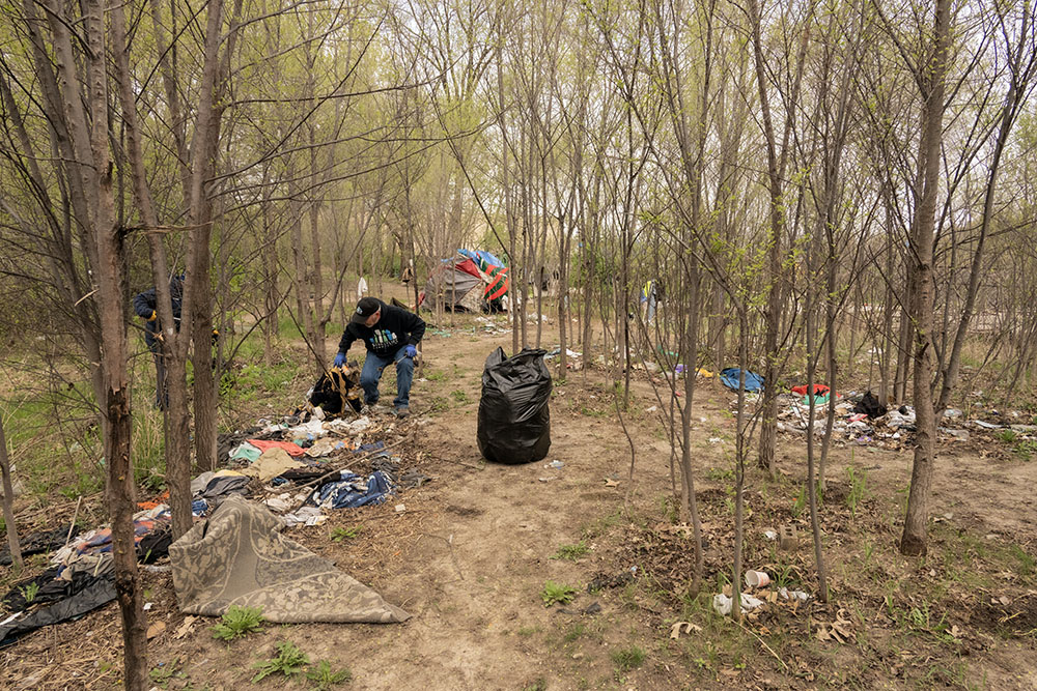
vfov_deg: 53.1
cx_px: 518
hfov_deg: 73.7
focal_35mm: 24
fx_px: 691
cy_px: 346
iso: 3200
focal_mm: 24
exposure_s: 1/1250
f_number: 11
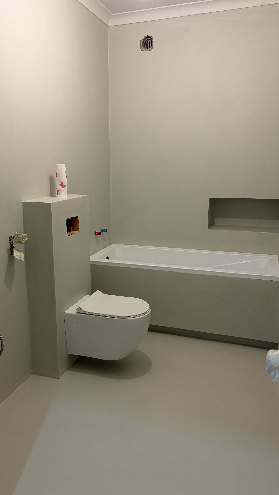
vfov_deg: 66.1
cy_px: 242
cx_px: 112
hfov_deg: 40.0
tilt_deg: -12.0
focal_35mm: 29
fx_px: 381
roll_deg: +0.4
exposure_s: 1/50
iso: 200
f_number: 1.6
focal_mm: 5.96
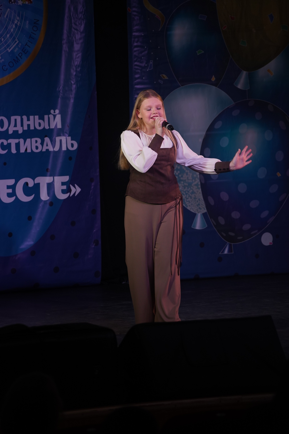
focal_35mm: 171
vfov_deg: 12.0
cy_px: 217
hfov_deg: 8.0
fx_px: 2059
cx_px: 144
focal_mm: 171
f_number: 5.6
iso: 1600
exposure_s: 1/250
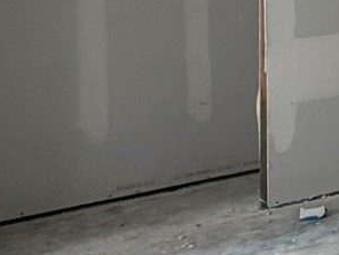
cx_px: 886
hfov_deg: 13.1
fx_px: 950
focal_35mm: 97
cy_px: -134
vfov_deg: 14.2
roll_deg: +1.3
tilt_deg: +0.6
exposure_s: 1/121
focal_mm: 2.22
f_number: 2.2
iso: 250
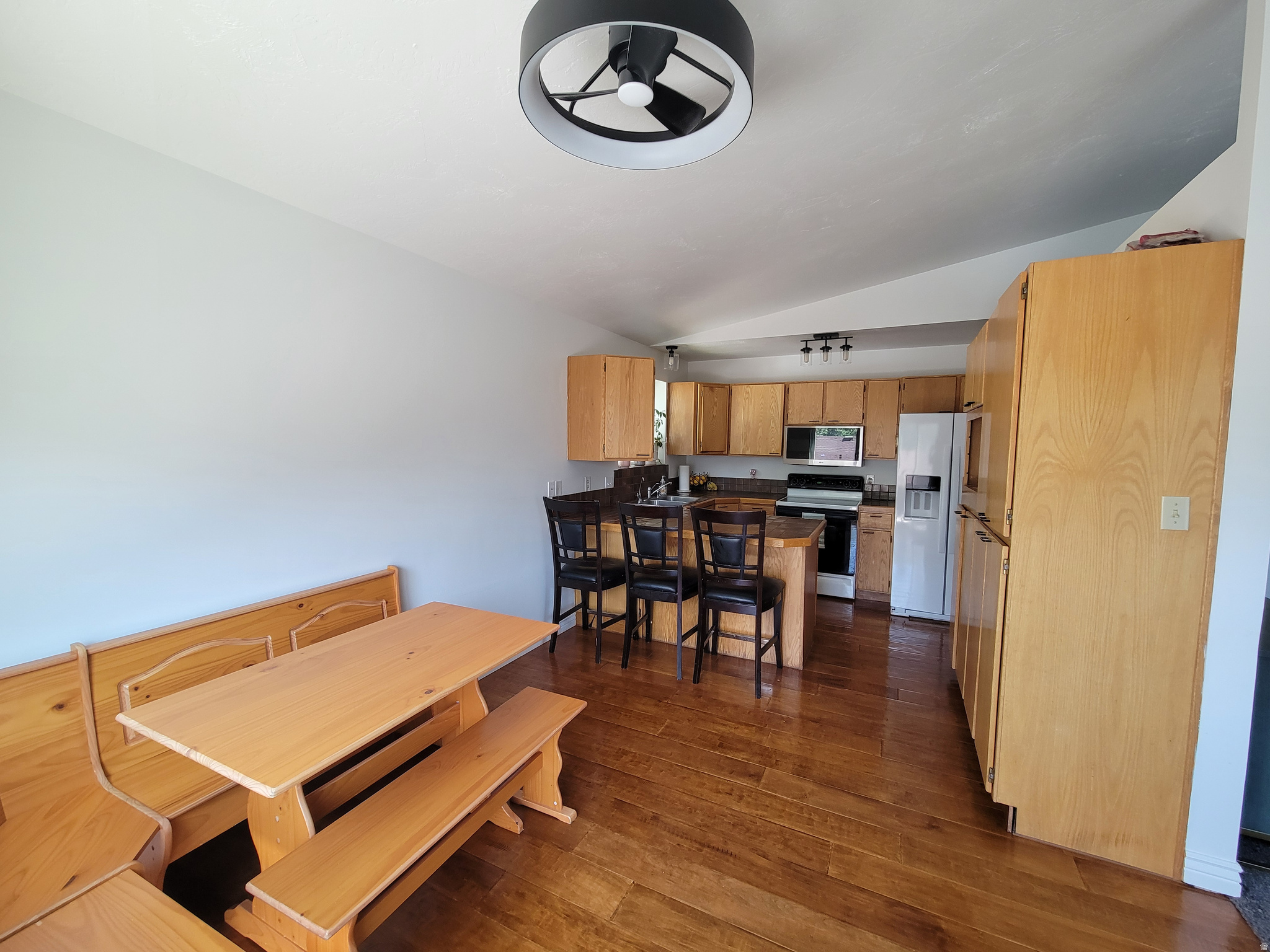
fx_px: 477
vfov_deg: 89.9
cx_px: 635
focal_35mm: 13
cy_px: 476
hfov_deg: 106.2
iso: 125
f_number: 2.2
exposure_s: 1/60
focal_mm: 2.2
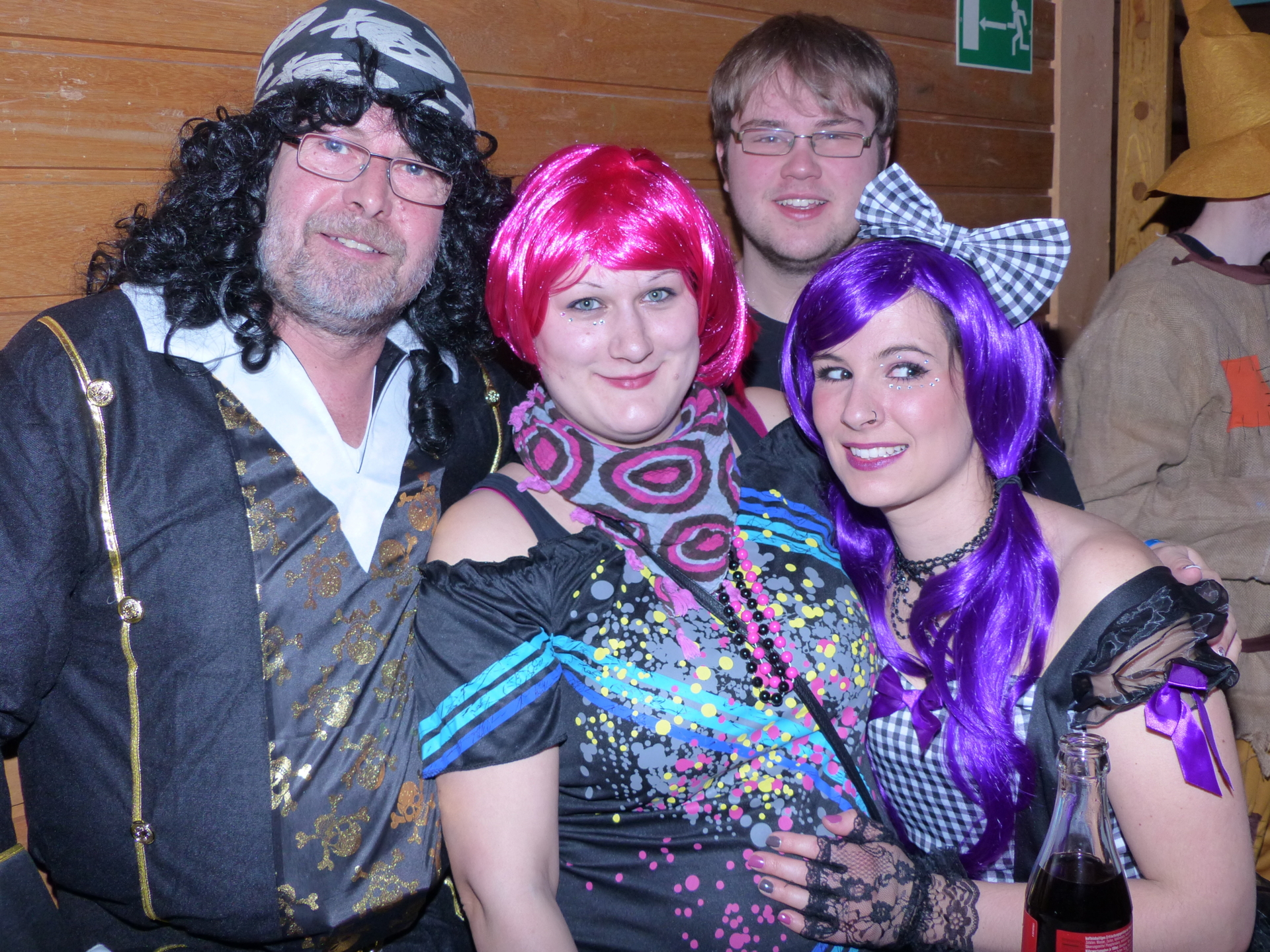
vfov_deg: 35.1
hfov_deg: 45.8
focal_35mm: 41
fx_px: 1504
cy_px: 476
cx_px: 635
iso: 160
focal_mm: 7.4
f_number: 2.8
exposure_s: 1/60
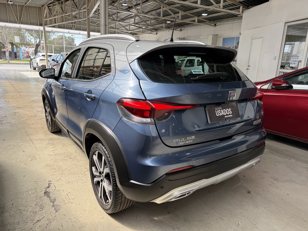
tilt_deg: -14.2
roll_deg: -1.9
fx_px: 214
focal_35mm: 24
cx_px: 154
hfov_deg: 71.6
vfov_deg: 56.8
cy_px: 116
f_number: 1.78
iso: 100
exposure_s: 1/379
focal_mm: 6.76
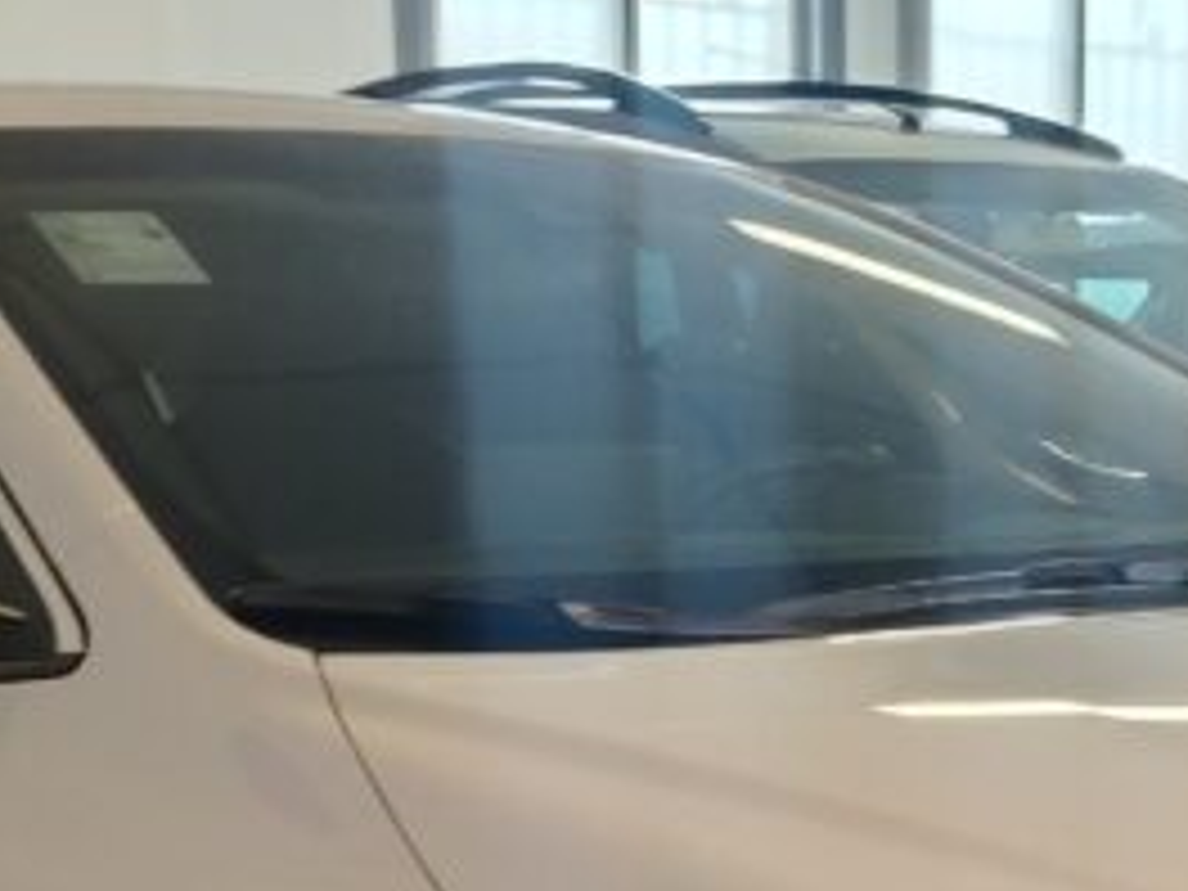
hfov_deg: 21.0
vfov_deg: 15.0
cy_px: 1256
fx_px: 3192
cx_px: 788
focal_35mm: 93
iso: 866
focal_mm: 5.25
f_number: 1.75
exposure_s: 1/33.3
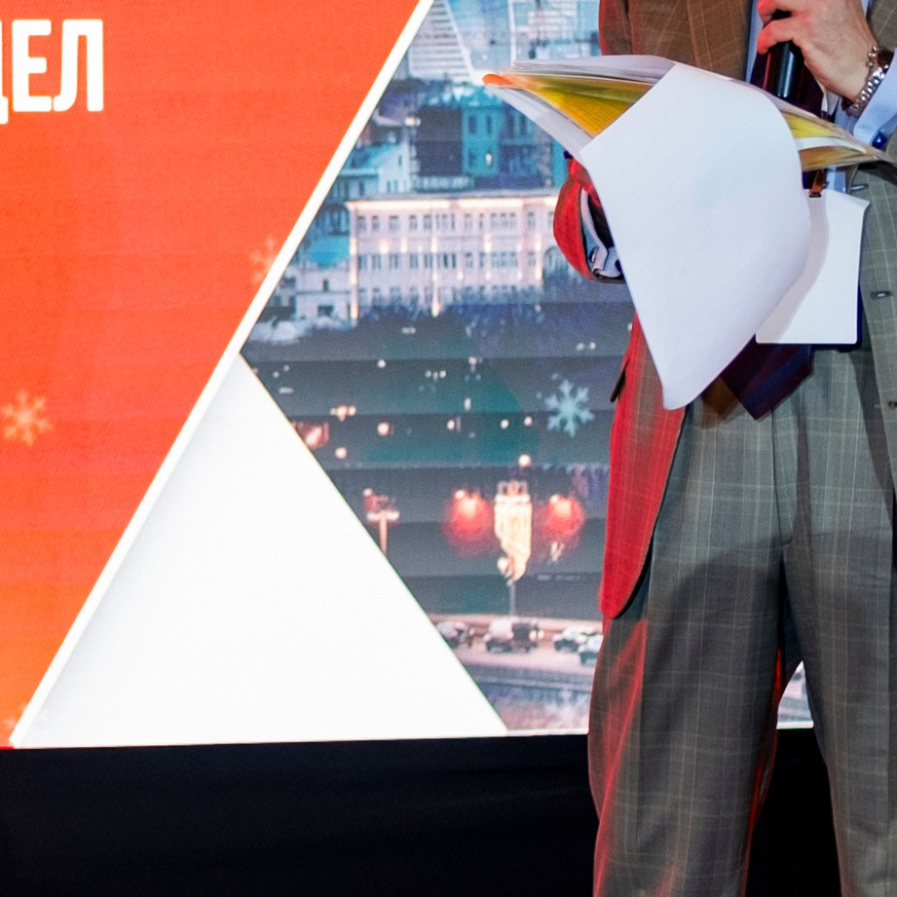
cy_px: 350
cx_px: -54
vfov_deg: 11.4
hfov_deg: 11.3
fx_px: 4486
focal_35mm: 153
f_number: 2
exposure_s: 1/160
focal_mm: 23
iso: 500
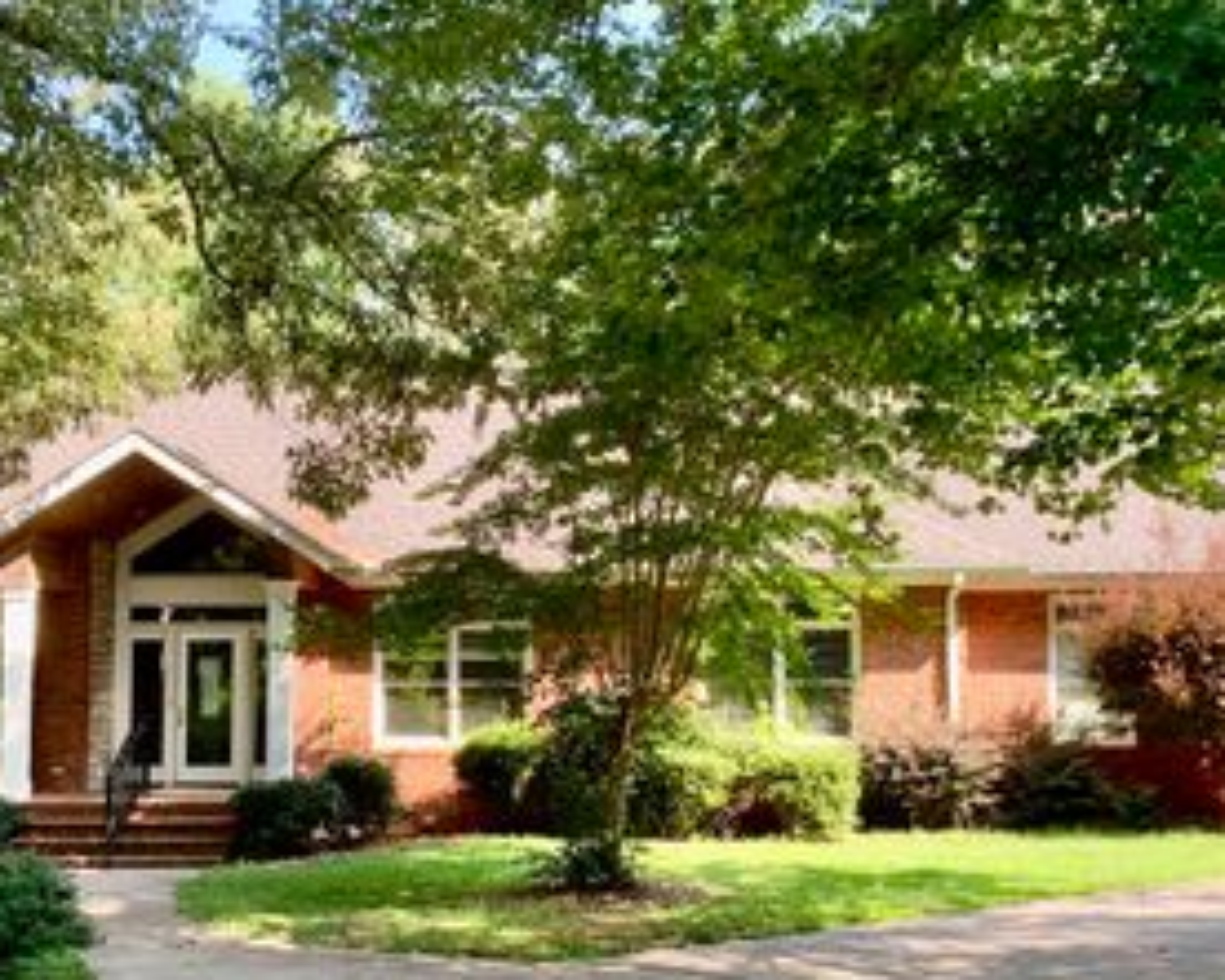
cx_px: 577
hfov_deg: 40.3
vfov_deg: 32.6
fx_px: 1668
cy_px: 614
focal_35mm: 46
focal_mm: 4.25
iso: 25
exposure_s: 1/147
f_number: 1.8
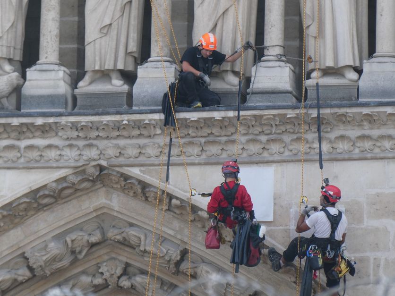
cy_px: 148
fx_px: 5705
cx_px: 198
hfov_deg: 4.0
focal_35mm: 500
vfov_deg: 3.0
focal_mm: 89.6
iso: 160
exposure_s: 1/125
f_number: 6
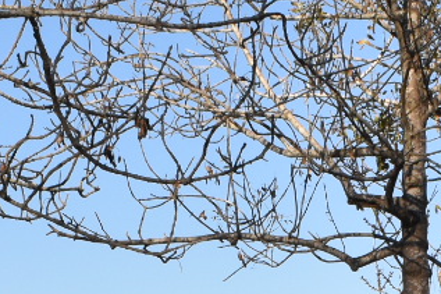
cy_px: 592
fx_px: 1690
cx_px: 248
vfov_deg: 9.3
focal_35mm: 138
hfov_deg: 14.9
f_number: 9
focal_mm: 18
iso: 800
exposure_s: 1/1000
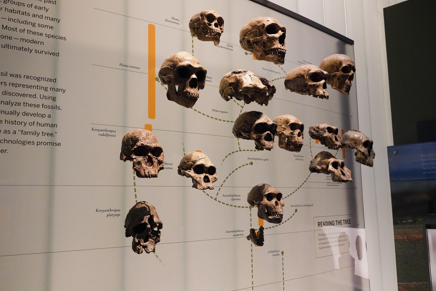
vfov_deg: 38.9
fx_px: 412
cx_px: 217
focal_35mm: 34
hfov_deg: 55.8
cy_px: 142
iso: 10000
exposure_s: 1/80
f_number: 6.3
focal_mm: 33
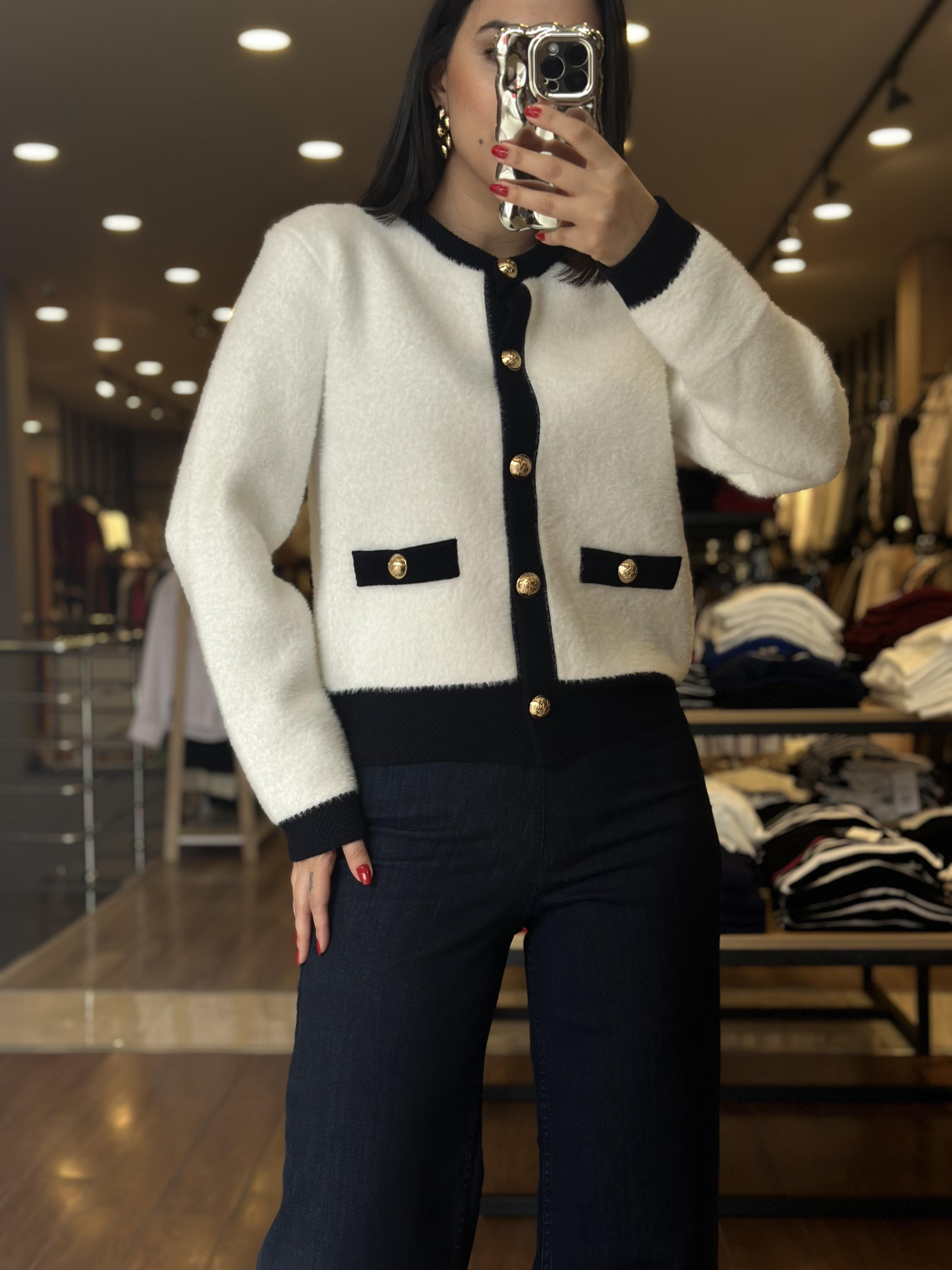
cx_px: 476
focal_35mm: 48
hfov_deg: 30.3
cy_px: 635
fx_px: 1760
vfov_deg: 39.7
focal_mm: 6.86
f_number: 1.78
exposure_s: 1/179
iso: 80
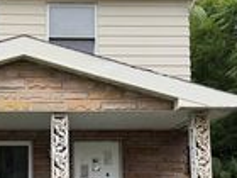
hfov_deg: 22.5
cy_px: 111
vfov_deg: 17.1
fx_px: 589
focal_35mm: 86
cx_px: 51
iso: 100
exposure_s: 1/2053
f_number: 1.78
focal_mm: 6.76
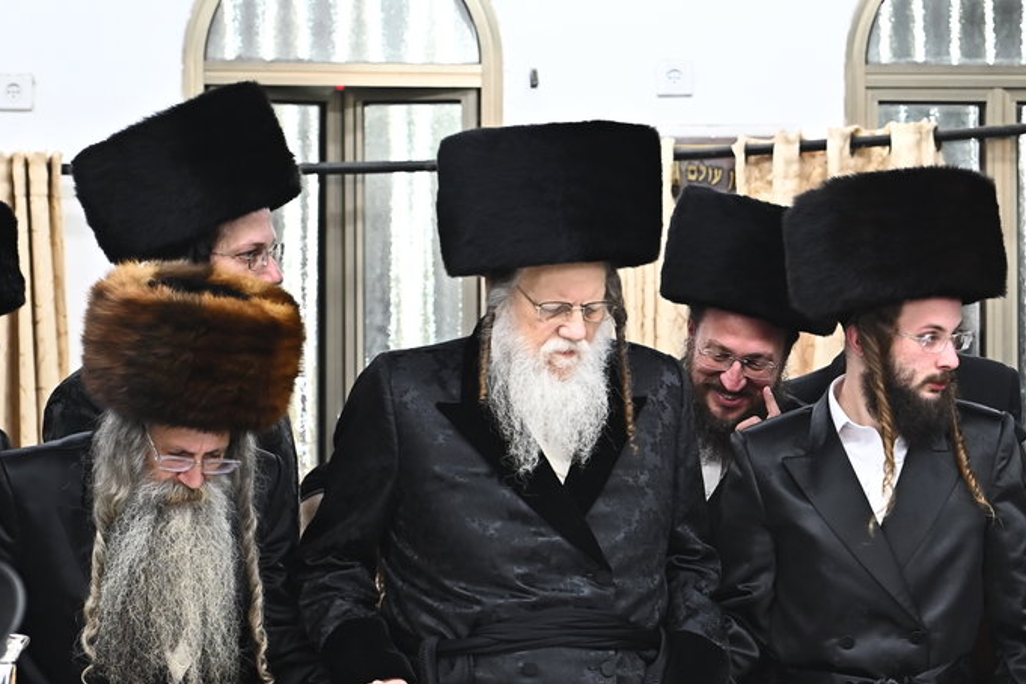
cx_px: 845
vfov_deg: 7.3
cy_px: 450
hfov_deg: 10.8
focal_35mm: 189
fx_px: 5386
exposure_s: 1/200
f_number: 5
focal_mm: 92
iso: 1250
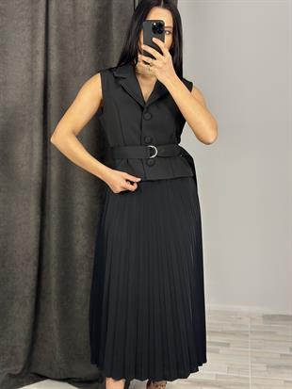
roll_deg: +0.4
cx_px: 146
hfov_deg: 30.3
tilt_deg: -28.0
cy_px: 194
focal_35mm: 48
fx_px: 540
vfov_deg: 39.6
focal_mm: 6.86
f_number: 1.78
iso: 200
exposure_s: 1/100
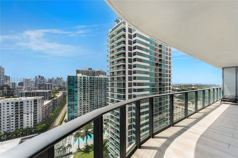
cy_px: 79
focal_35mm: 14
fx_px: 93
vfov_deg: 81.2
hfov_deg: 104.3
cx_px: 119
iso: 80
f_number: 11
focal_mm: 14
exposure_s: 1/125
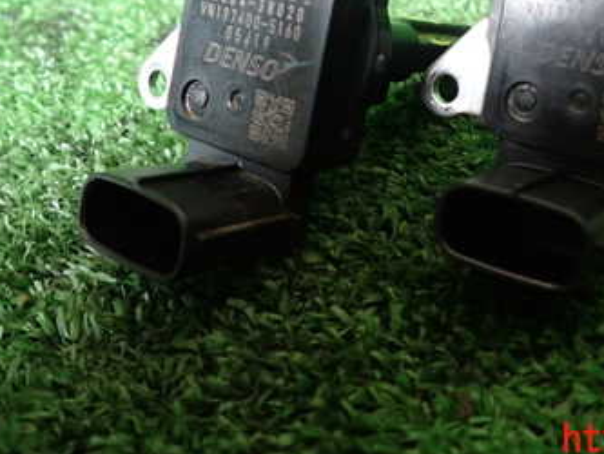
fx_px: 785
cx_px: 428
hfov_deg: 41.2
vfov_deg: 30.9
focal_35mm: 45
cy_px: 54
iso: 200
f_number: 2
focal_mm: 4.5
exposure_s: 1/30
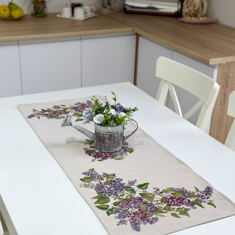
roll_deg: -2.0
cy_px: 136
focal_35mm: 57
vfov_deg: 30.0
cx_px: 118
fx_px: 438
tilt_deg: -25.8
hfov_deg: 30.0
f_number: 1.78
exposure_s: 1/100
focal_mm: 6.76
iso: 50
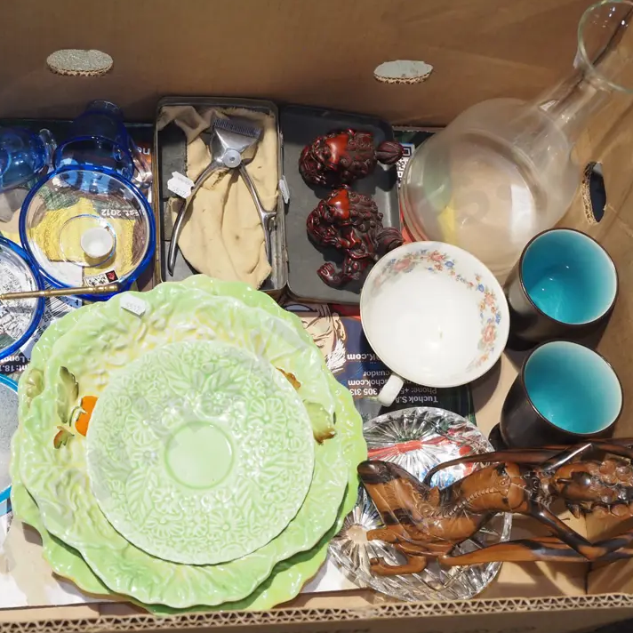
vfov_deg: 28.2
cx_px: 320
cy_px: 308
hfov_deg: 28.2
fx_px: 1262
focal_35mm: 61
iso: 1600
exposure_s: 1/60
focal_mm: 24
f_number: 5.6
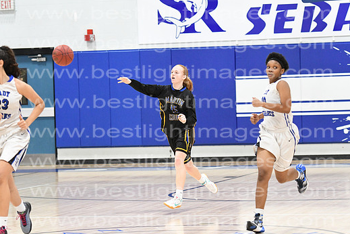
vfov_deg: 8.0
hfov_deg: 12.0
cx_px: 182
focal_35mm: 171
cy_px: 118
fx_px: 1662
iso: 5000
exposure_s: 1/640
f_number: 3.2
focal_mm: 102
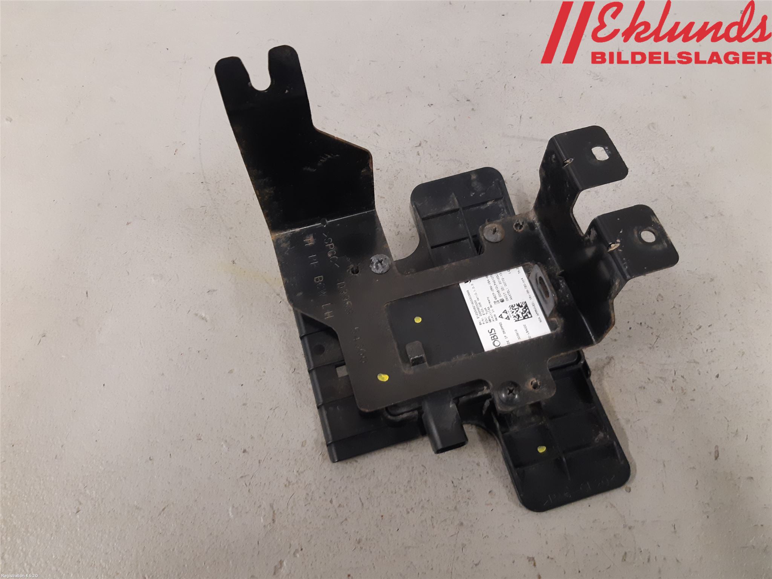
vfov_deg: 53.1
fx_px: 580
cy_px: 290
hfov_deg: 67.3
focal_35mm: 26
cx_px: 386
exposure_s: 1/50
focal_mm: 3.93
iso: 200
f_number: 1.7
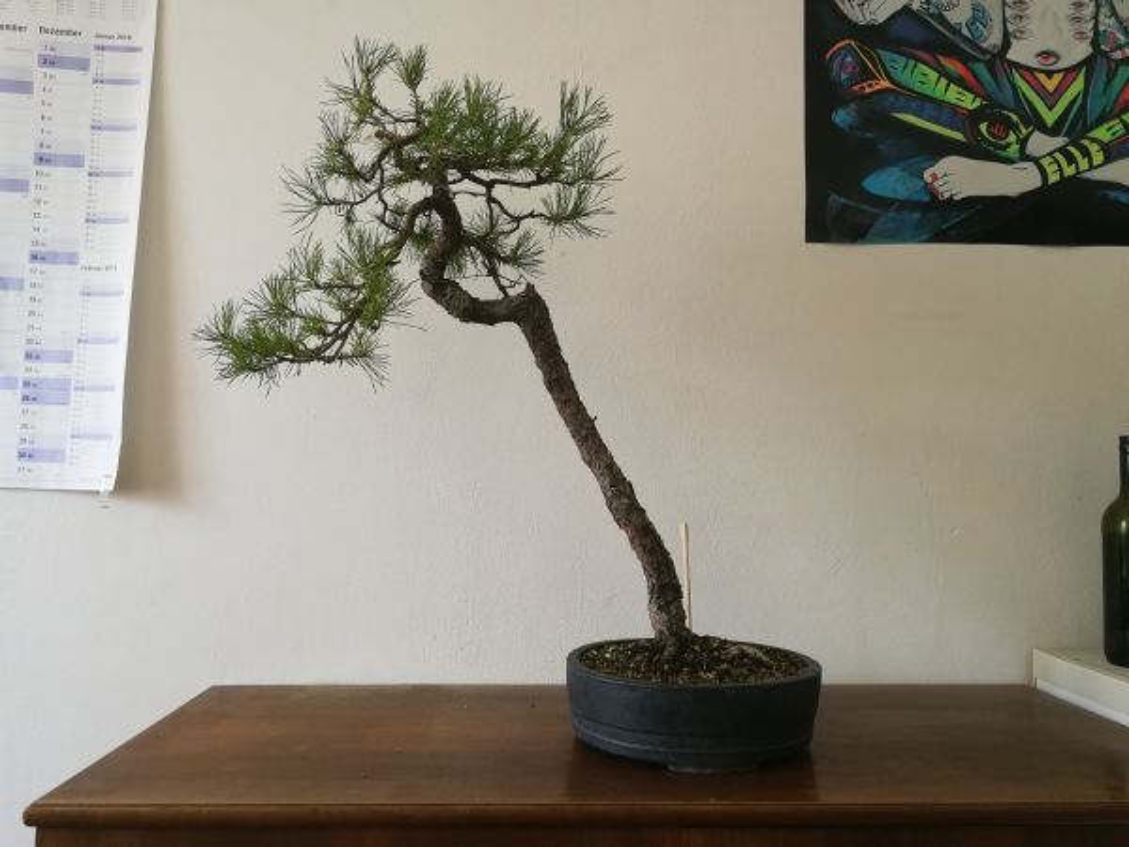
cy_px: 424
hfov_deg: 65.3
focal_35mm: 27
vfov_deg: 51.4
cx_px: 564
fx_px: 881
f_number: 2.2
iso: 250
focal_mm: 3.95
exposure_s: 1/33.3
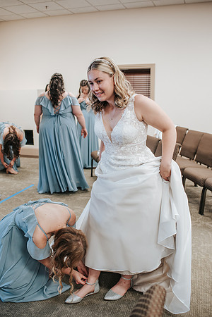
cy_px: 158
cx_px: 106
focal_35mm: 35
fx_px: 309
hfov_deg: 37.9
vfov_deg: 54.4
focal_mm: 35
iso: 720
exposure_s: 1/125
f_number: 2.8
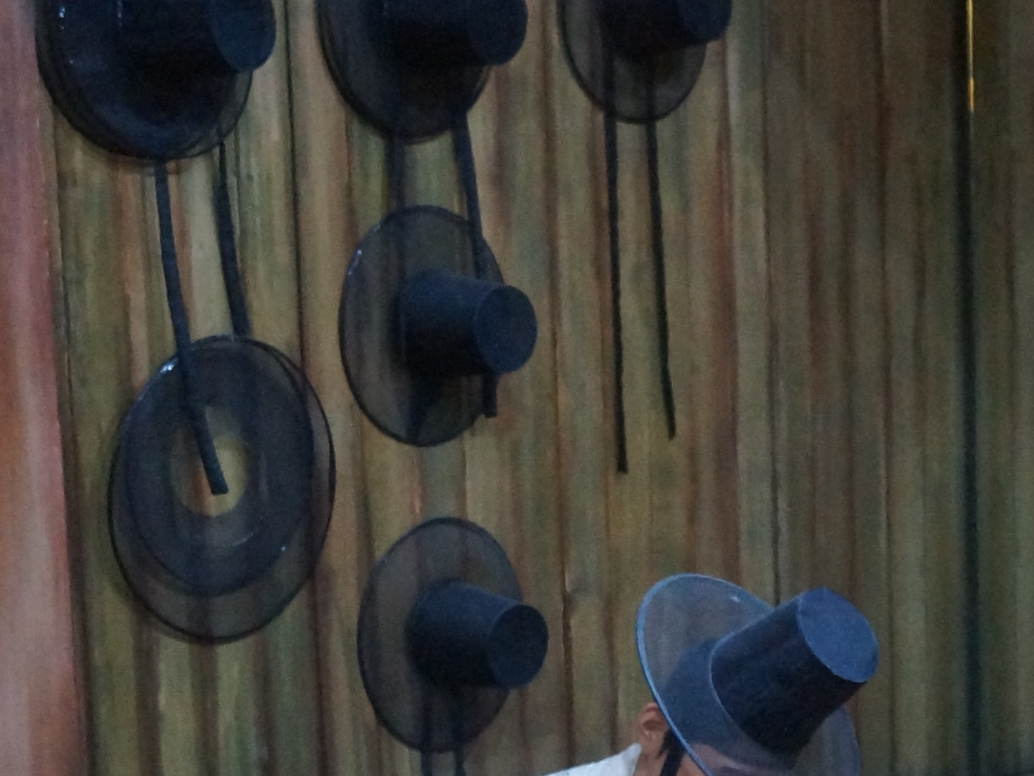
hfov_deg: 16.3
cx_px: 1298
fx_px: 3435
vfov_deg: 12.6
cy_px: 883
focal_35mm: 115
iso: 3200
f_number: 4.5
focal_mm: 26
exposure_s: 1/15
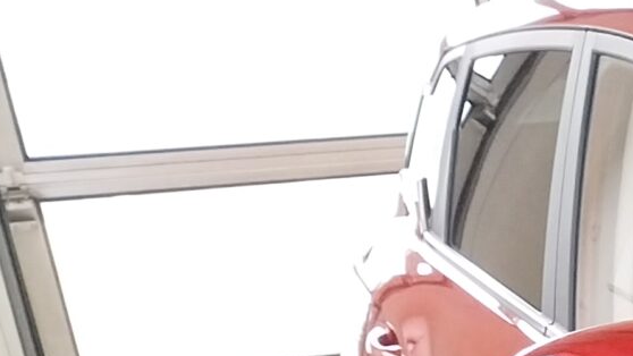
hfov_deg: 13.2
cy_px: 858
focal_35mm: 130
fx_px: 2182
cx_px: 1434
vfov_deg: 8.5
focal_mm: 4
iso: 160
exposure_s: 1/50
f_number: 1.8
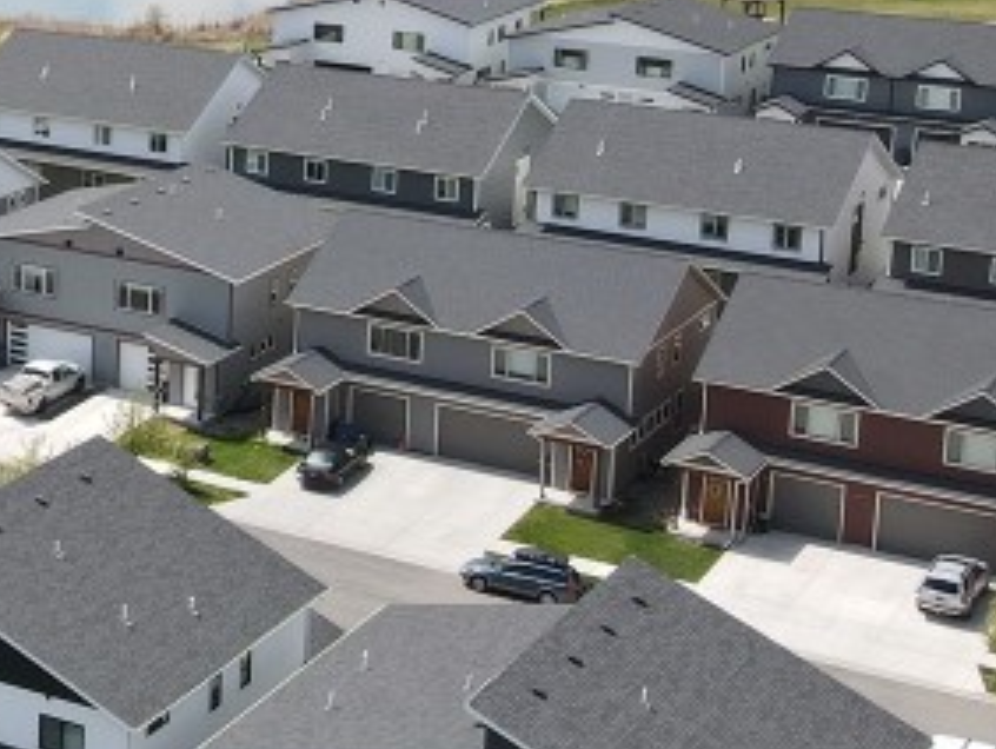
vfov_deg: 16.7
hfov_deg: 20.1
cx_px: -396
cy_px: 60
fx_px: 2505
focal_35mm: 87
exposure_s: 1/640
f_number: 2.8
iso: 100
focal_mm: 4.5
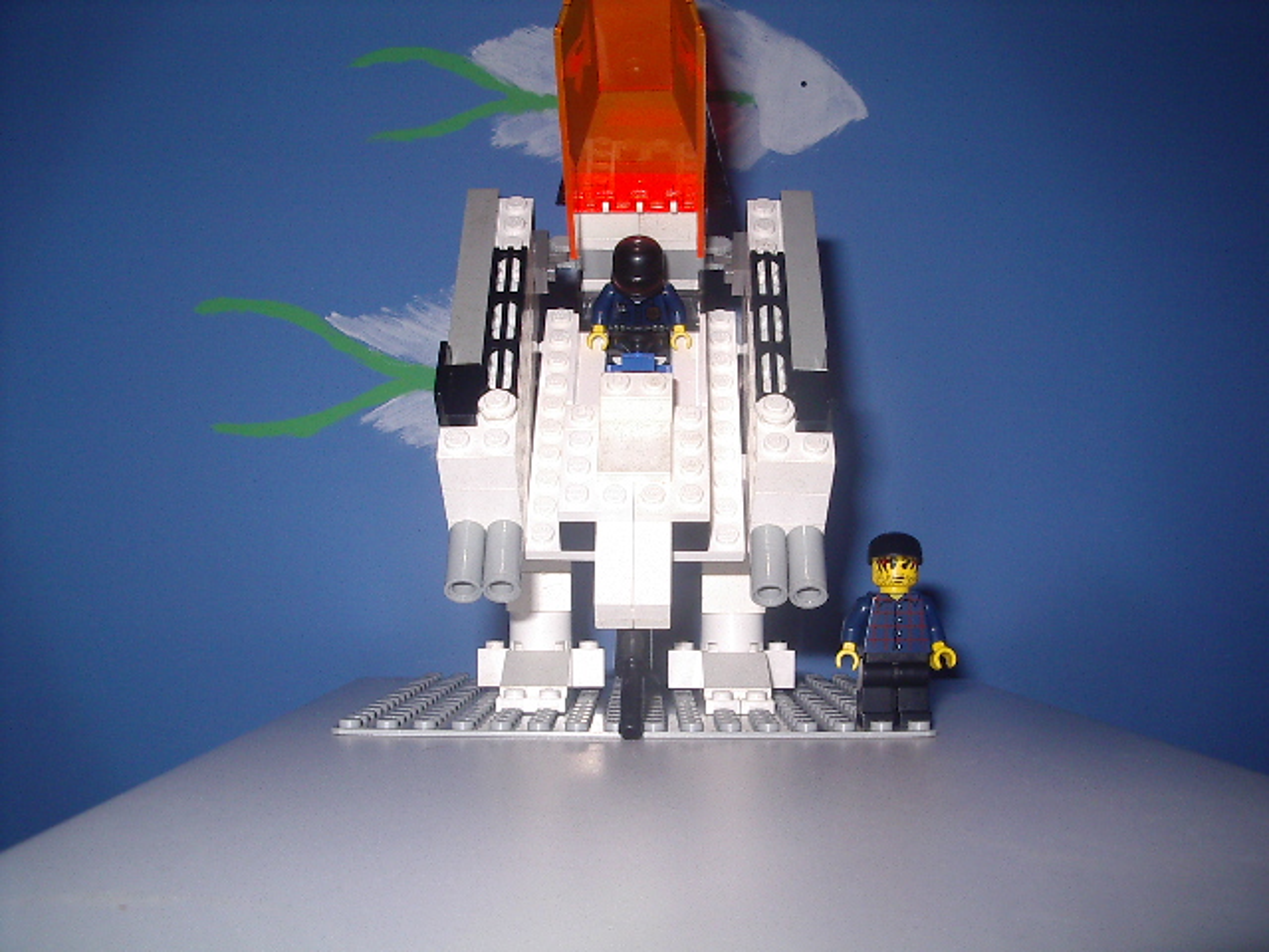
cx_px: 634
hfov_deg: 49.0
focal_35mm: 38
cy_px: 476
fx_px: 1393
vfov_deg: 37.7
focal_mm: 5.8
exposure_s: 1/60
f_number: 4.8
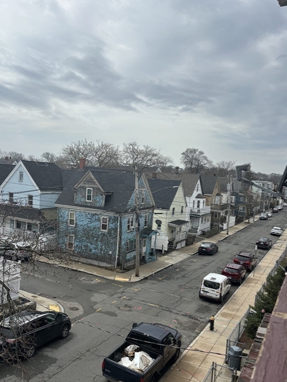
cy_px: 218
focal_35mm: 33
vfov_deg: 55.1
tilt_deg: -6.9
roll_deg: -4.5
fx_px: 365
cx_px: 119
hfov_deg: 42.8
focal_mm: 5.96
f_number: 1.6
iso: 50
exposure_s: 1/4630
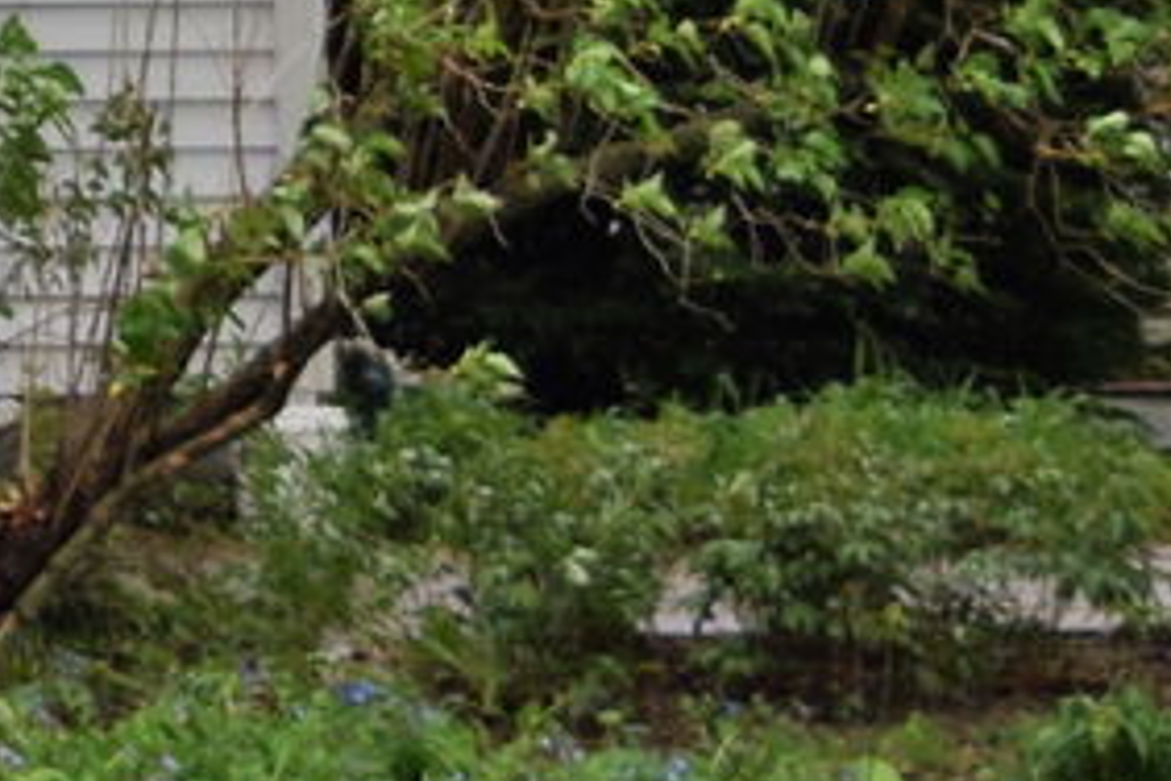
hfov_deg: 6.0
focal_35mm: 327
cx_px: -1952
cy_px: -1255
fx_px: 10636
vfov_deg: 4.1
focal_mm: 32
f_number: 5
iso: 400
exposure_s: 1/100
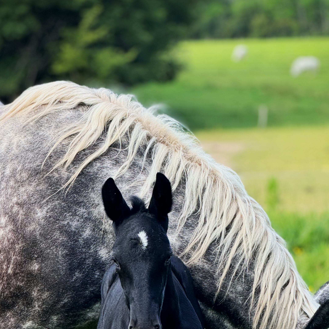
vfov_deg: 8.8
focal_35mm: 199
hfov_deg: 8.8
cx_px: 160
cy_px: 302
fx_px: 2140
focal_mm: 15.66
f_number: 2.8
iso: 50
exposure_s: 1/152
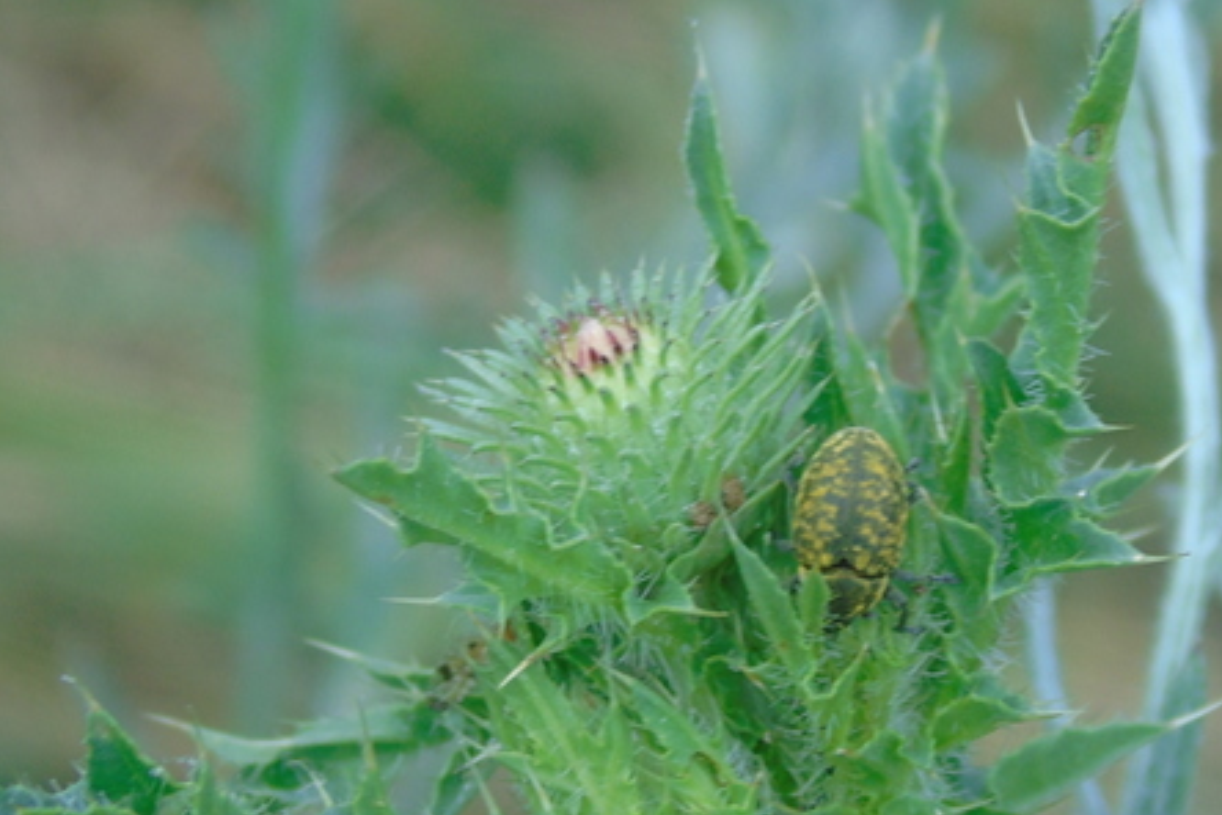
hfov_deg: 8.3
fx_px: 8418
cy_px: 452
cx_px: 833
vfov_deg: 5.5
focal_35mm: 248
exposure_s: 1/200
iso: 80
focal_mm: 22
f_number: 4.6
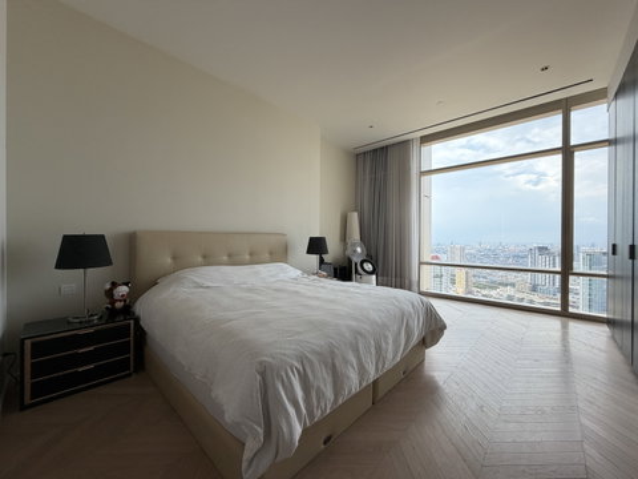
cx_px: 319
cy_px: 240
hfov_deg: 102.1
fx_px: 258
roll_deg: +0.3
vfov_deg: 85.7
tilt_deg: +0.2
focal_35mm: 14
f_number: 2.2
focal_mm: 2.22
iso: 50
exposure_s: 1/121
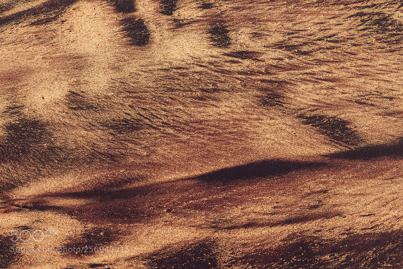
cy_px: 132
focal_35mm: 41
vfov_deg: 32.7
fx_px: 459
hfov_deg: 47.4
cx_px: 201
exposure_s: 1/80
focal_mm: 40
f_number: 8
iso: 200
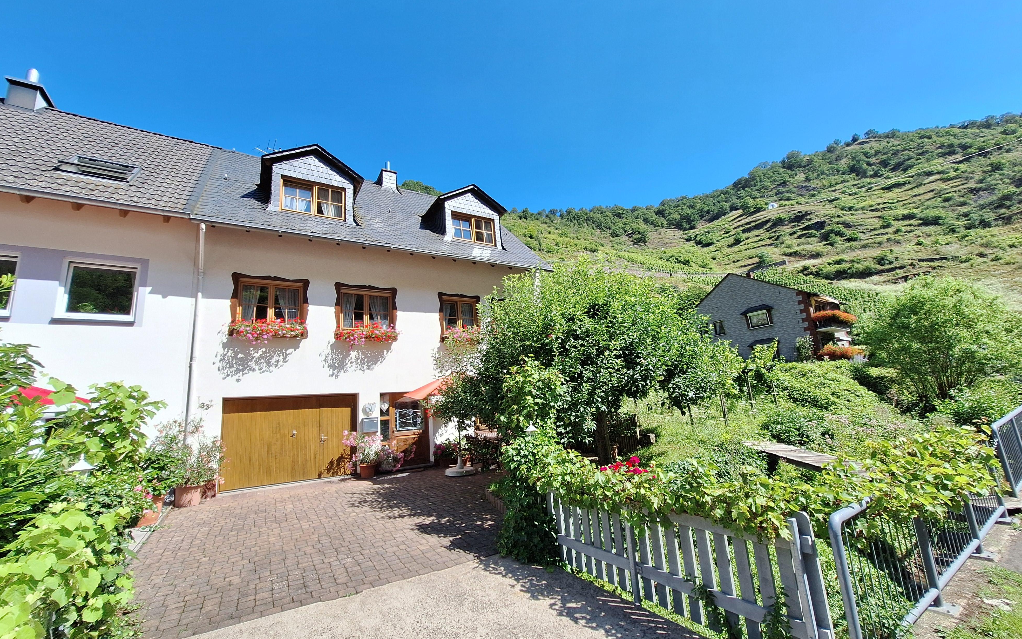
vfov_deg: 78.6
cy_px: 339
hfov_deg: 105.3
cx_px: 513
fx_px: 390
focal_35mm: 14
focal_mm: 1.74
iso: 40
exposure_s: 1/1517
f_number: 2.2
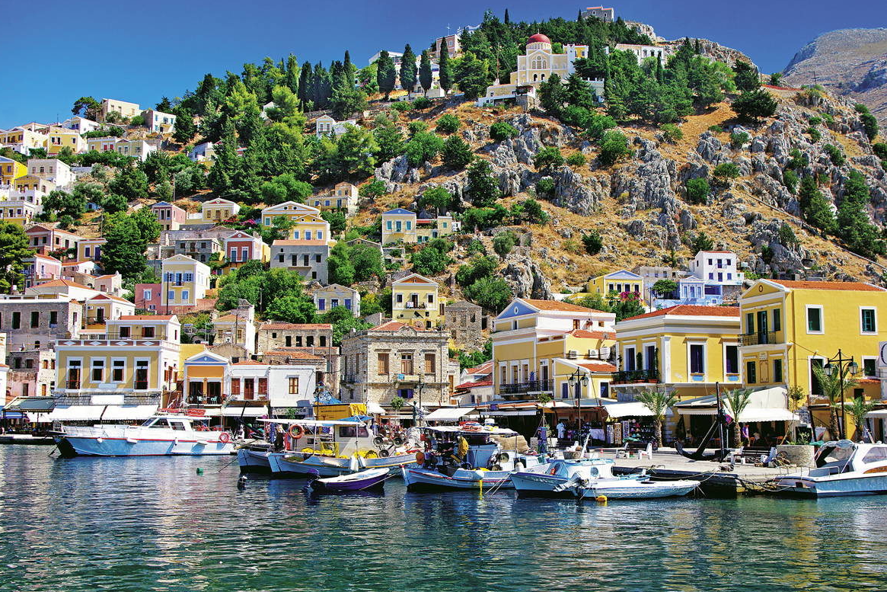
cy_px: 296
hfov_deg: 48.1
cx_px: 433
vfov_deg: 33.2
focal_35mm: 40
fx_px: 993
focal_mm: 26.2
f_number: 7.1
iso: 200
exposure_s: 1/200
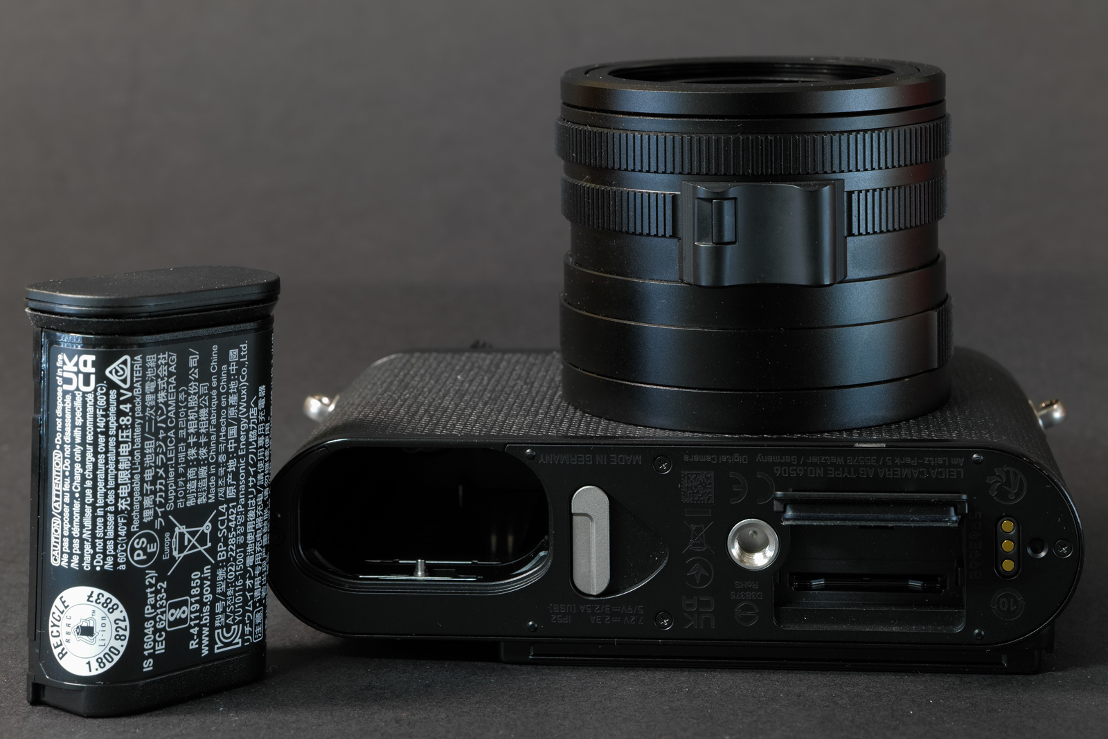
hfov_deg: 24.8
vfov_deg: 16.7
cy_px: 370
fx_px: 2525
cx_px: 554
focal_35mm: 82
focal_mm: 82
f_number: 18
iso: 800
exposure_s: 2.5
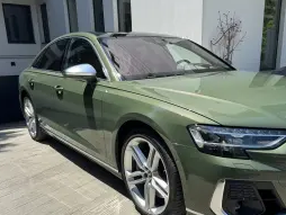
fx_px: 281
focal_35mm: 34
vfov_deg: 41.6
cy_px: 134
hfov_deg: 53.2
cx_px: 181
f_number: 1.78
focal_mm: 6.76
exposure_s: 1/2833
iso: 80
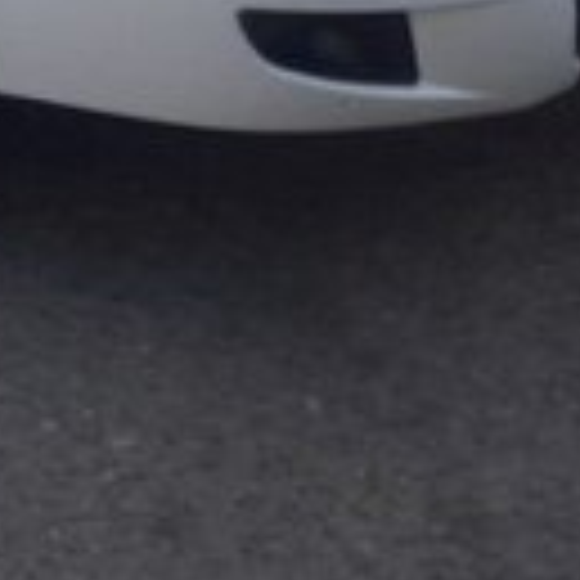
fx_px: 2407
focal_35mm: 127
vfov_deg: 12.8
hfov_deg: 12.6
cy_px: -384
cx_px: -454
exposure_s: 1/495
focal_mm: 3.7
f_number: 1.9
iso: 40
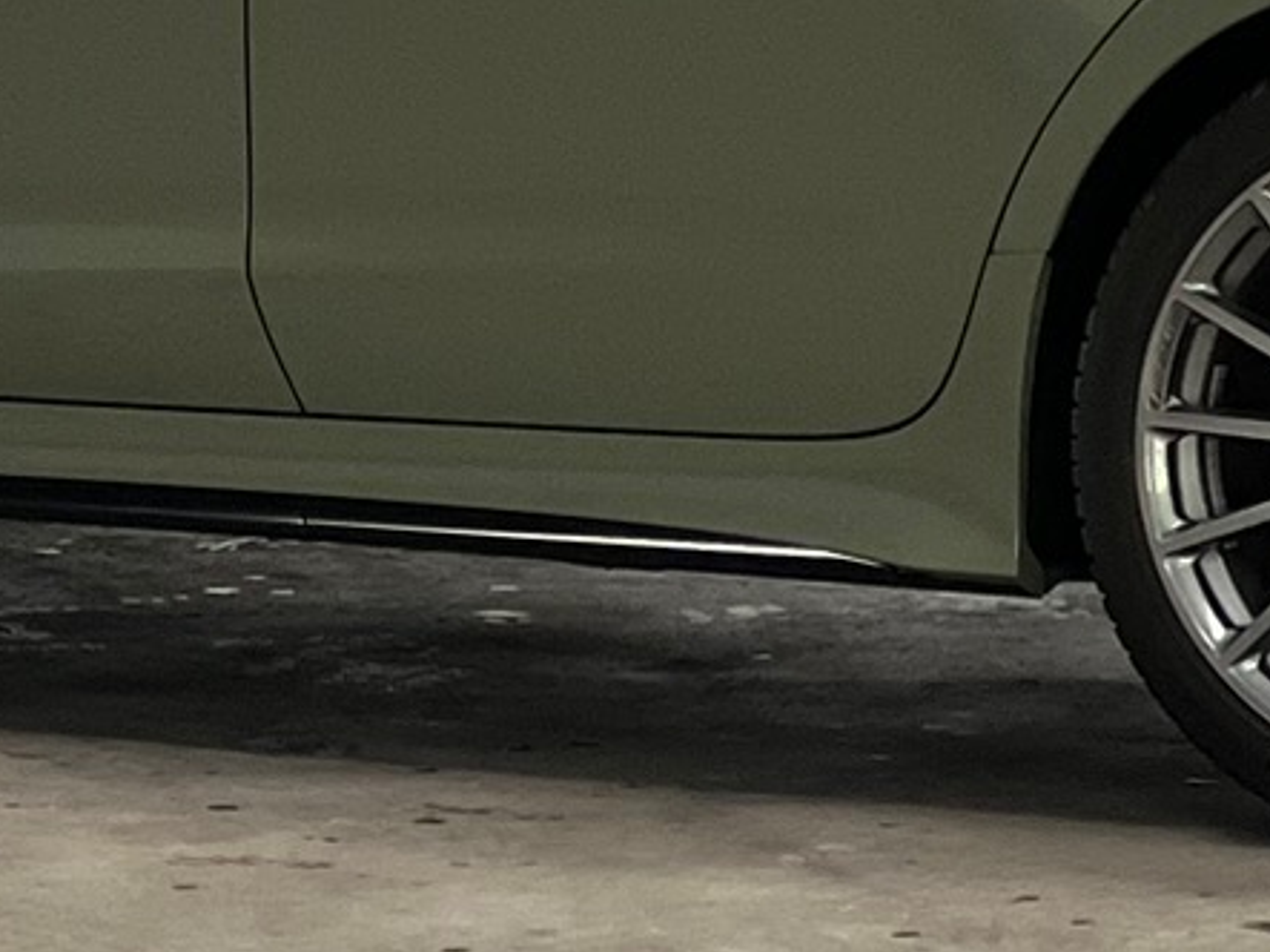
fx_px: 13057
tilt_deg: -5.0
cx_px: 622
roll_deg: -0.8
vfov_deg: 4.2
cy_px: 86
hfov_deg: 5.6
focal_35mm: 356
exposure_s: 1/33
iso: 200
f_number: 2.8
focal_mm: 9
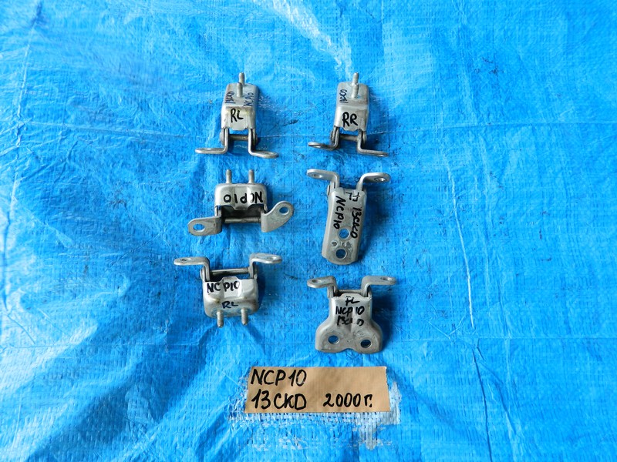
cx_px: 308
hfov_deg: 69.4
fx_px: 446
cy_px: 231
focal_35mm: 25
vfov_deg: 54.9
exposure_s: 1/60
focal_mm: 4.5
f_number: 3.1
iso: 80
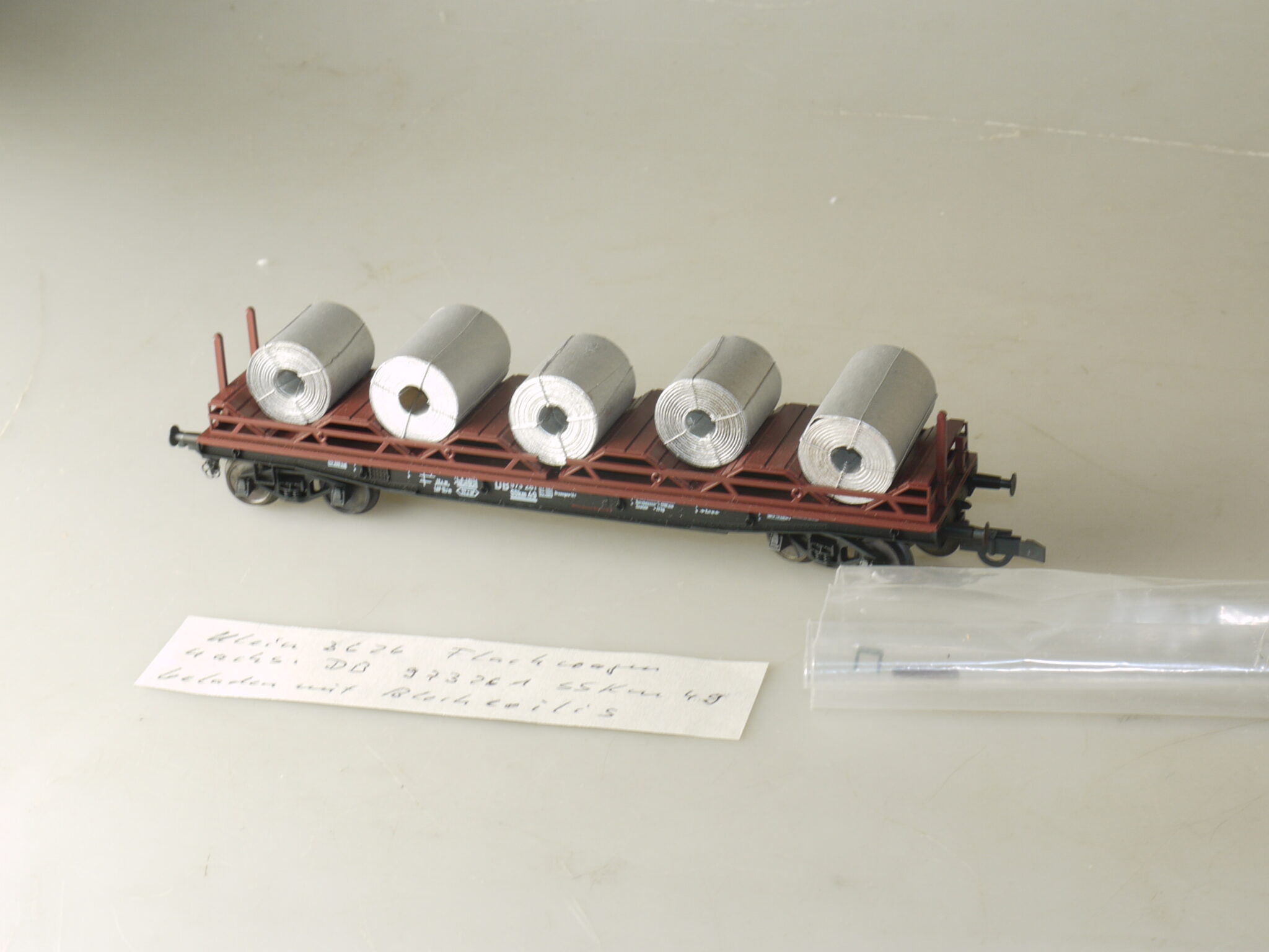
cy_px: 476
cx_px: 634
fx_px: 2676
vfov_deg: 20.2
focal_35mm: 73
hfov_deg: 26.7
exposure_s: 1/10
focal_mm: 26
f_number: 11
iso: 100
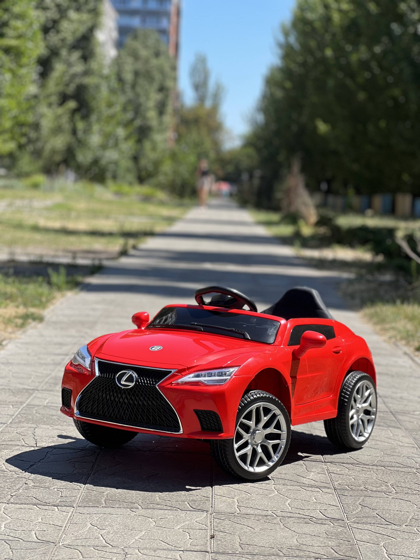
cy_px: 280
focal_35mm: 77
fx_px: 1246
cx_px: 210
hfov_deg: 19.1
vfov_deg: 25.3
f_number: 2.8
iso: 32
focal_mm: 9
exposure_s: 1/479
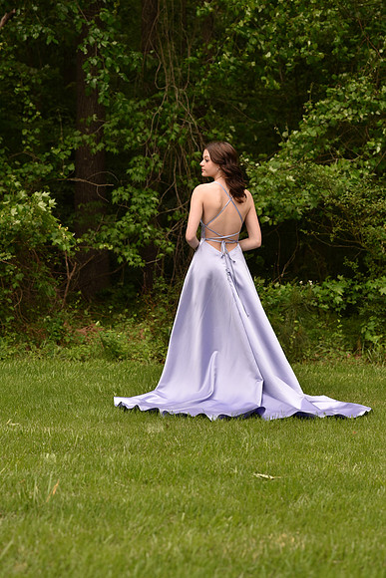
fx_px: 1366
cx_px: 193
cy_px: 289
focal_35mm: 85
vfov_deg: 23.9
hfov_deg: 16.1
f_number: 6.3
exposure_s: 1/320
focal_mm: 85
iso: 200
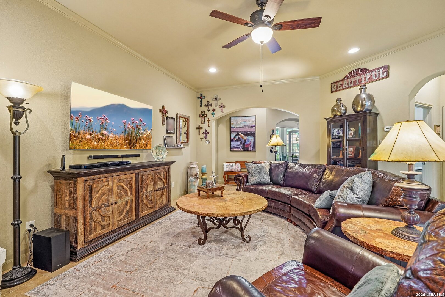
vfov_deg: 73.7
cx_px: 222
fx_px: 198
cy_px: 148
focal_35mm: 16
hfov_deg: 96.7
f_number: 8
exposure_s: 1/5
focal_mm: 16
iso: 400
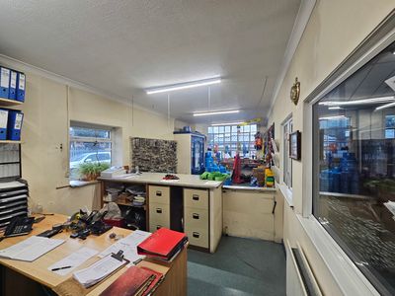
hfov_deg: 106.2
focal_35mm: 13
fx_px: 148
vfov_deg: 89.9
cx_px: 198
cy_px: 148
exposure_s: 1/50
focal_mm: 2.2
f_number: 2.2
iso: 80
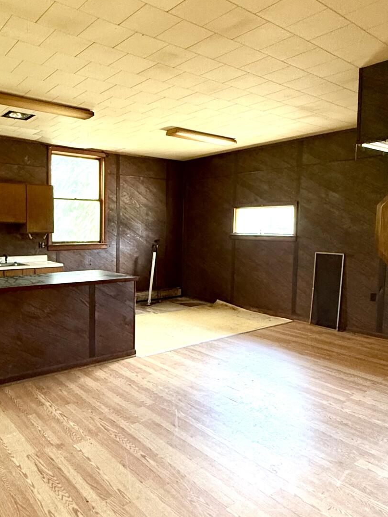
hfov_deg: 51.8
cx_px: 121
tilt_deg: -3.7
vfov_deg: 67.3
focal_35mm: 26
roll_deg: -0.5
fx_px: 388
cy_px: 259
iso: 400
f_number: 2.2
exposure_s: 1/60
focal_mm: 2.22
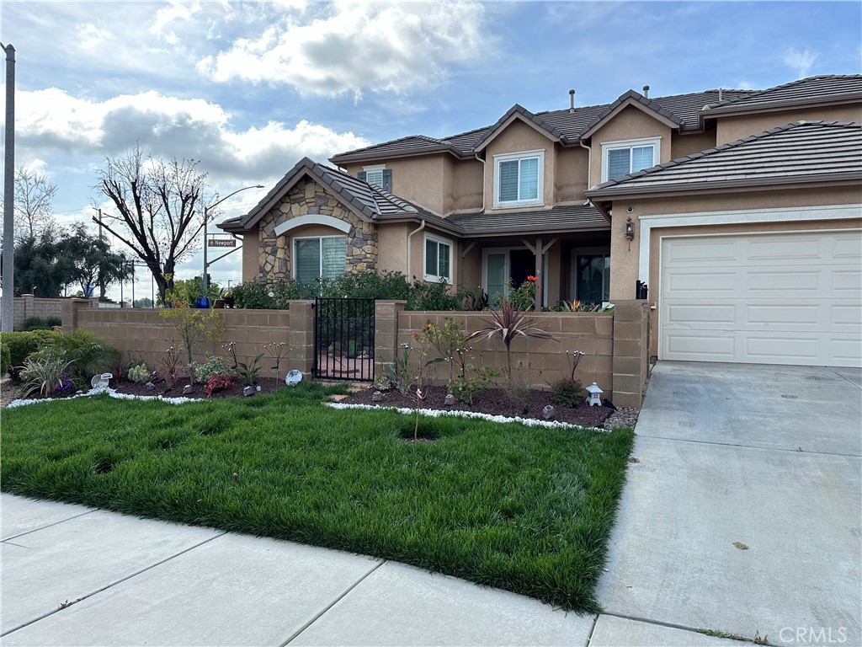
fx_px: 598
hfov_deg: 71.6
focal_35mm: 24
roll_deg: -0.8
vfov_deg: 56.8
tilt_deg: -0.3
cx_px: 431
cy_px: 324
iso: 80
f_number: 1.78
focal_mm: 6.86
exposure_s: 1/2203
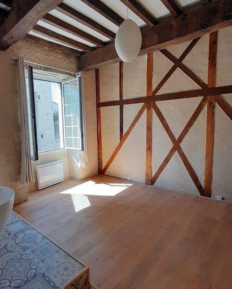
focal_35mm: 20
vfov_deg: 80.3
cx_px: 69
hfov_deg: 65.4
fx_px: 171
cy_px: 140
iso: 50
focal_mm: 1.42
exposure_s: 1/100
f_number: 2.2
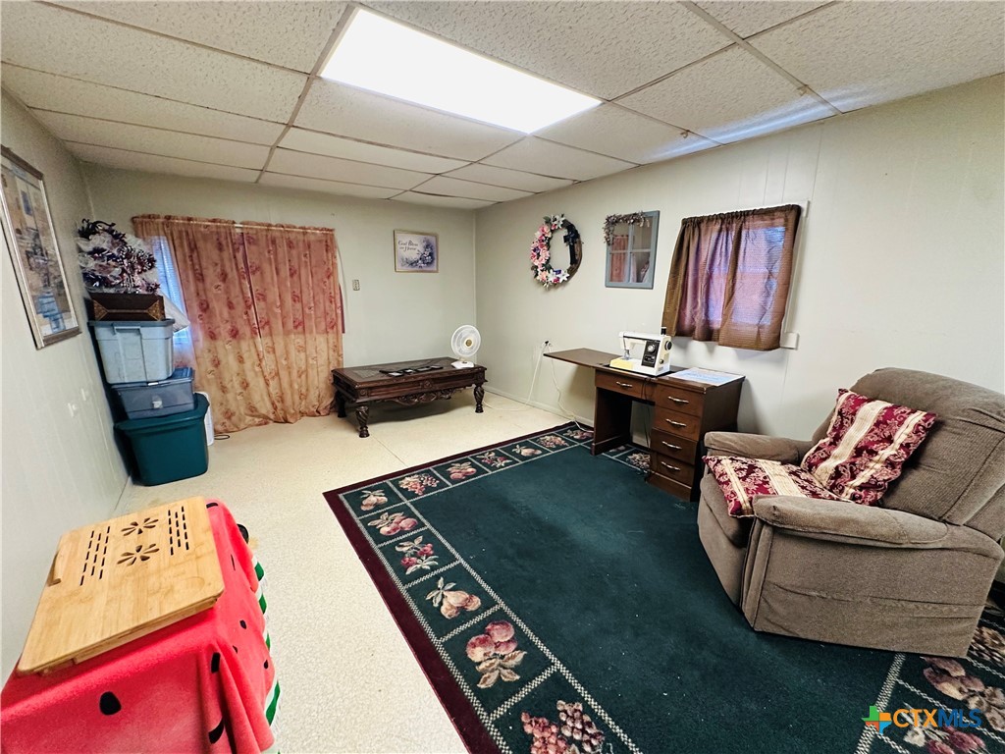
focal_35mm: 14
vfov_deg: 85.7
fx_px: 406
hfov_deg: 102.1
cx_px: 502
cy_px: 377
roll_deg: -0.5
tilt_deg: -13.5
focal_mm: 2.22
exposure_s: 1/60
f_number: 2.2
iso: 500
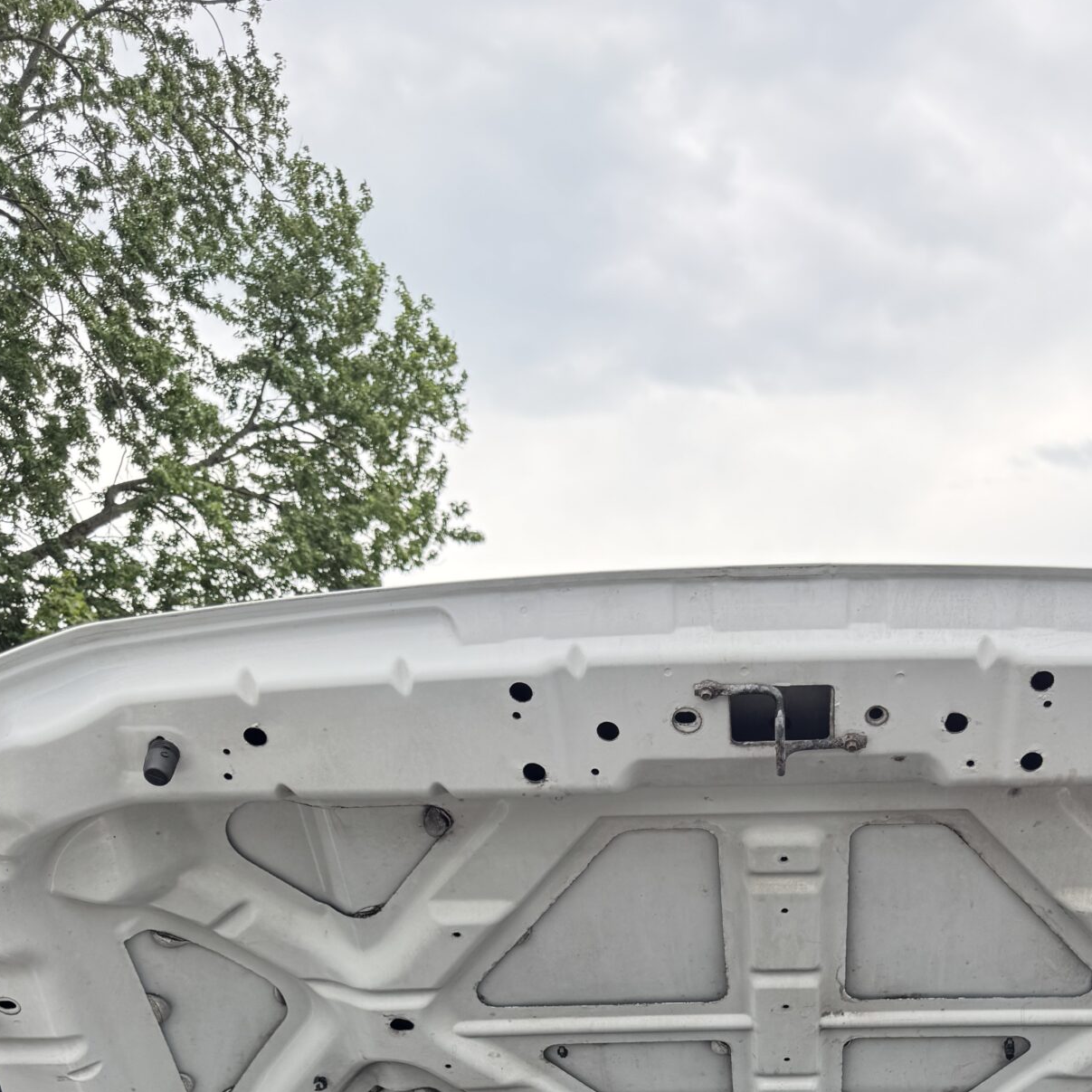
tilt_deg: -4.6
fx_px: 1606
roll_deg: +1.5
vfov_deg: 33.7
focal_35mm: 45
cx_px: 775
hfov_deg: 36.9
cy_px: 1138
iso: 80
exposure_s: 1/417
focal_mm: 6.76
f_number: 1.78
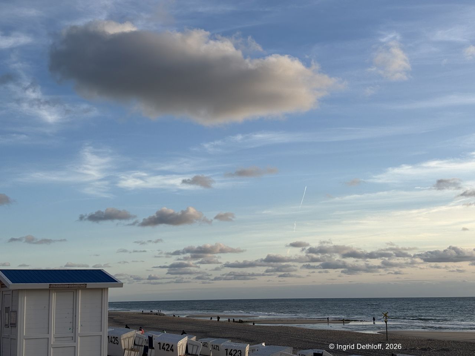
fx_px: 714
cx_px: 238
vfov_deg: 28.0
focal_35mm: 52
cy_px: 178
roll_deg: +1.1
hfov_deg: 36.8
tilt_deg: +7.7
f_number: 1.6
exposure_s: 1/1592
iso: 32
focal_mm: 5.96
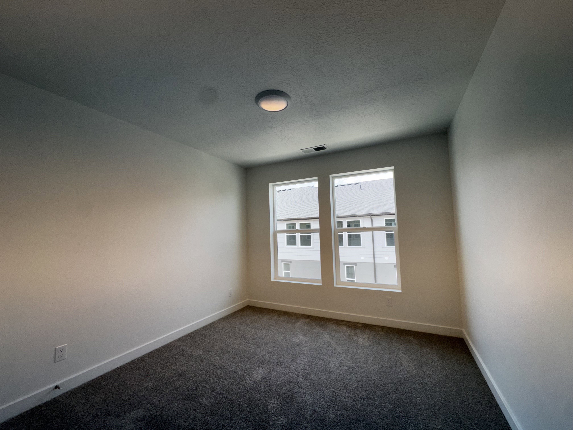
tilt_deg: +5.2
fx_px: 232
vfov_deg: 85.7
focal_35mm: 14
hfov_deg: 102.1
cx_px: 286
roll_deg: +1.7
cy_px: 215
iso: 40
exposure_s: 1/283
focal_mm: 2.22
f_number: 2.2
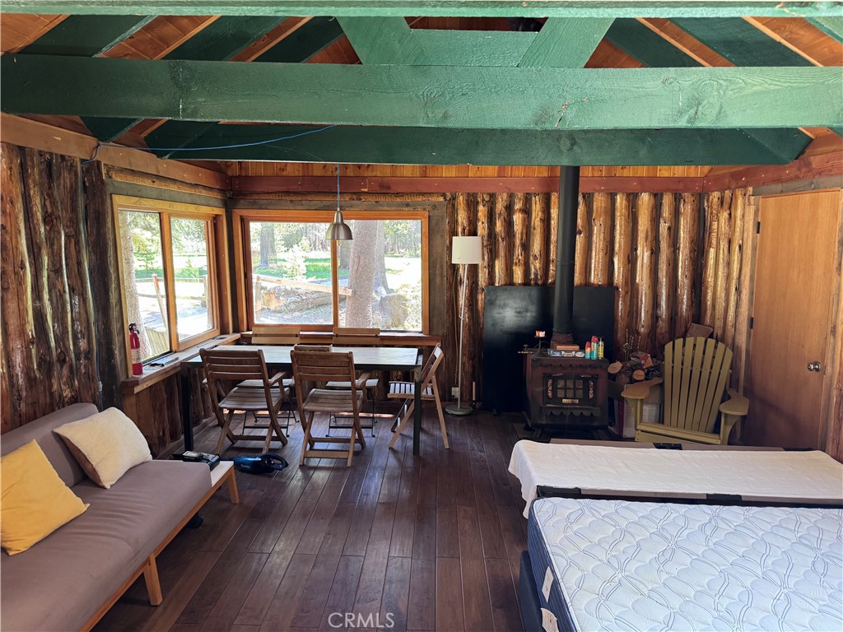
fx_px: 584
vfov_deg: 56.8
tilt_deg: -6.9
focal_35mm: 24
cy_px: 316
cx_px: 422
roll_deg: -2.3
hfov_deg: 71.6
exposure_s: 1/64
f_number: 1.78
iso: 200
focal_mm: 6.76
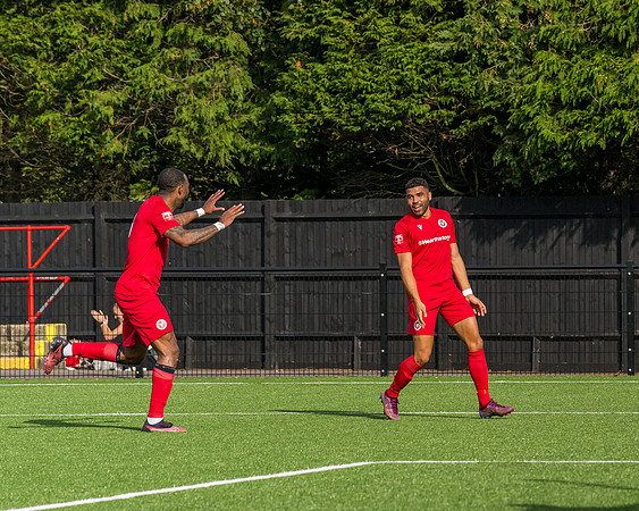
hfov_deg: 6.1
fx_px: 6021
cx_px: 611
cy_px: 185
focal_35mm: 318
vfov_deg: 4.9
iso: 400
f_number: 5
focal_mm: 135
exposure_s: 1/3200
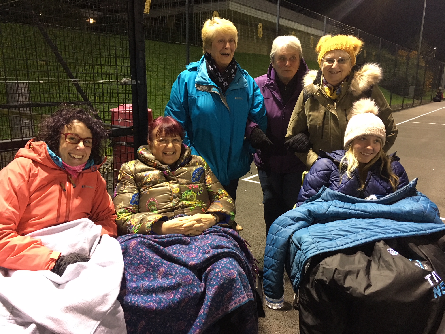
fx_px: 373
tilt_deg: -11.7
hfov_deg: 61.7
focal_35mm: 29
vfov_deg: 48.2
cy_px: 167
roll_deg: -0.5
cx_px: 222
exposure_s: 1/33
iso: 200
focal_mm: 4.15
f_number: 2.2
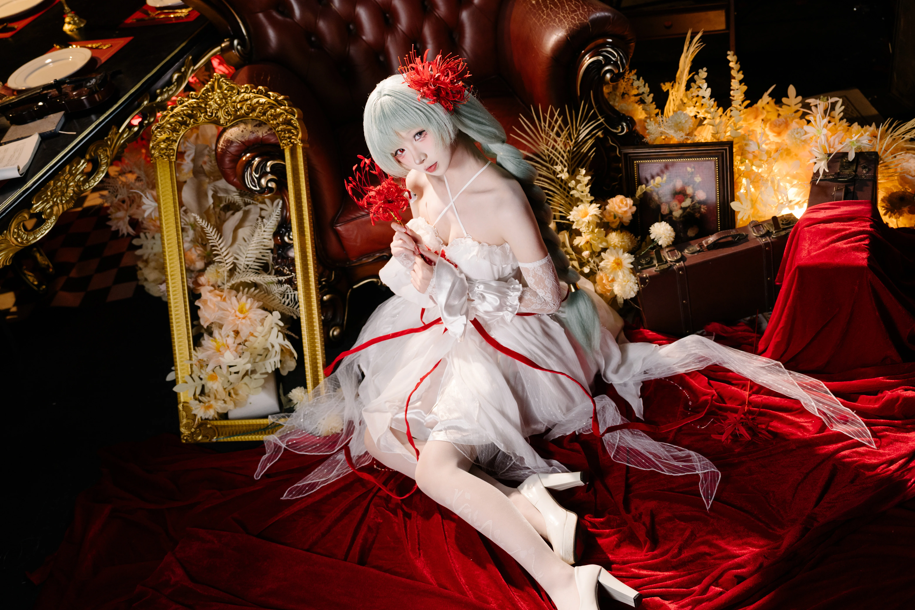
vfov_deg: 35.1
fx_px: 966
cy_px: 308
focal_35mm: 38
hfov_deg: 50.7
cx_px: 474
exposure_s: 1/200
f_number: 2.8
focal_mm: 34
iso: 500
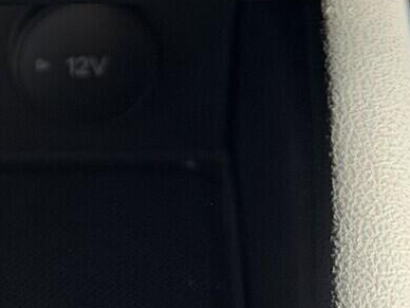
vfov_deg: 8.0
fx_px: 2108
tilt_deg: -32.1
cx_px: -229
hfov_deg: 10.7
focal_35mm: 178
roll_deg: -0.3
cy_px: -256
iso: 100
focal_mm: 6.76
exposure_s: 1/186
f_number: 1.78
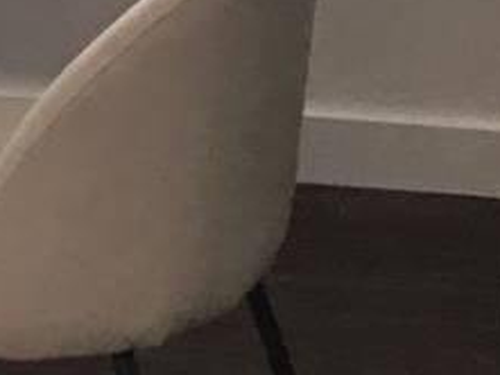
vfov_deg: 6.6
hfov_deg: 9.4
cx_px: 57
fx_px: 3035
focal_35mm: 210
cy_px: -661
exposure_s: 1/40
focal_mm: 3.3
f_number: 2.4
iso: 32
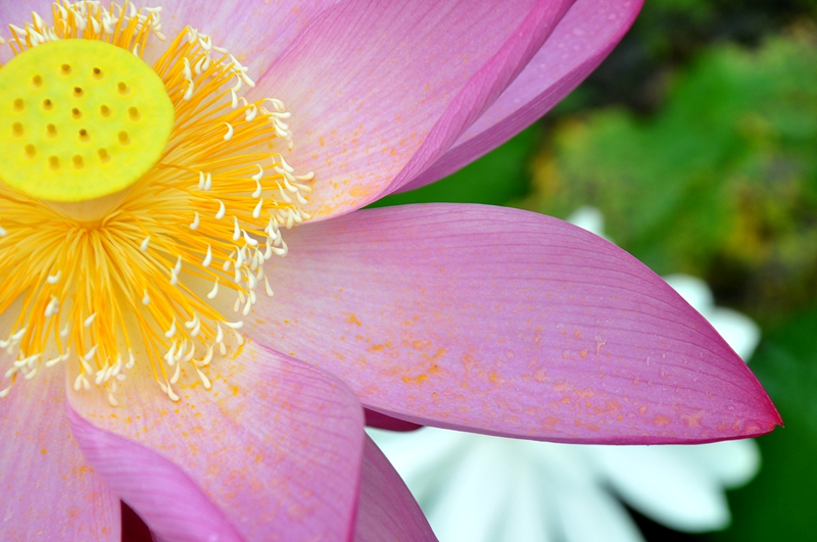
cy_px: 271
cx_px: 408
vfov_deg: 11.4
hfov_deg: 17.1
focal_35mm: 120
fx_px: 2719
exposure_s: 1/160
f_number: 10
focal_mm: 80
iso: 200
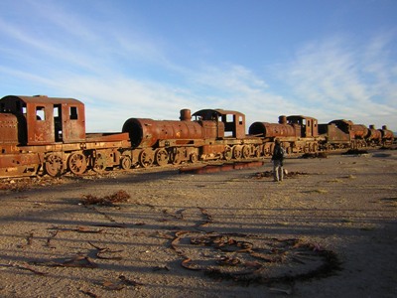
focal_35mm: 36
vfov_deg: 39.7
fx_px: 413
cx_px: 198
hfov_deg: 51.4
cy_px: 149
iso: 50
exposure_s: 1/182
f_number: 5.2
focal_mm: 4.7
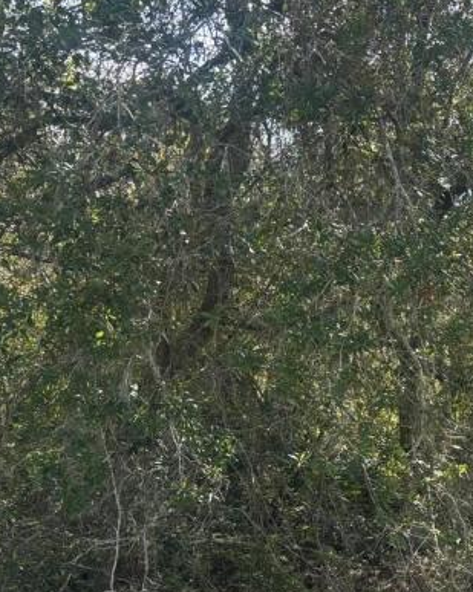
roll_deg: +0.1
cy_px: 416
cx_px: 606
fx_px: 1104
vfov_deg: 29.7
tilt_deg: -3.4
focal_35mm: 63
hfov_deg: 21.9
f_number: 1.6
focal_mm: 5.96
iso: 50
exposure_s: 1/799
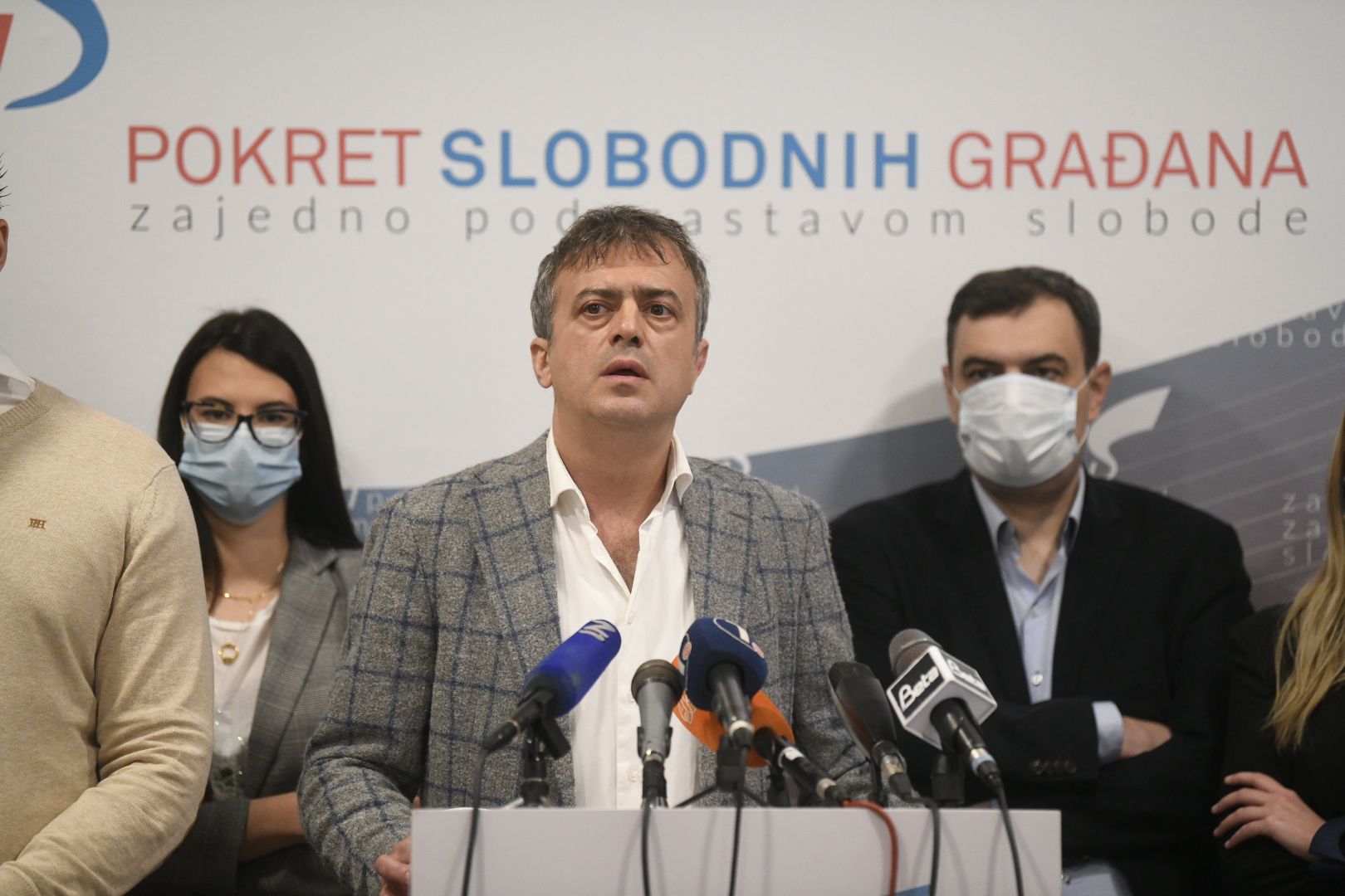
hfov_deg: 12.8
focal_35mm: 160
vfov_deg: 8.6
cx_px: 672
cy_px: 448
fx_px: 5977
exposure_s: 1/200
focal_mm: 160
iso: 3200
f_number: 2.8
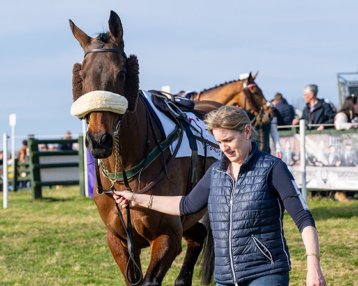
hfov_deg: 14.3
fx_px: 1430
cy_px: 134
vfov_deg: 11.4
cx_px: 210
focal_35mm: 135
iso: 200
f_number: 4.5
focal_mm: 74
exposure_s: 1/1600
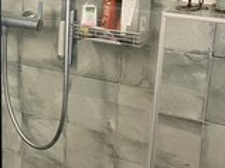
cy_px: 66
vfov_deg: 17.9
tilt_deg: -19.4
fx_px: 533
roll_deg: +0.9
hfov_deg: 22.5
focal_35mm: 82
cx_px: -21
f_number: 1.6
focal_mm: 5.1
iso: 200
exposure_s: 1/60
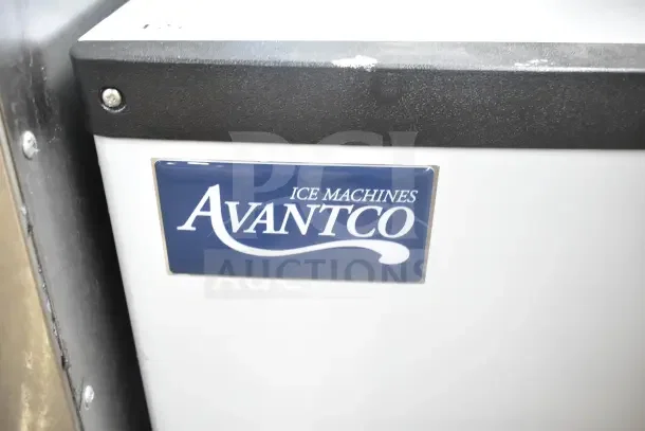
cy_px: 216
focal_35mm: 33
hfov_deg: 57.2
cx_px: 322
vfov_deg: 40.0
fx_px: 591
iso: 1600
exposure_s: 1/60
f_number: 4
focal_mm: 22
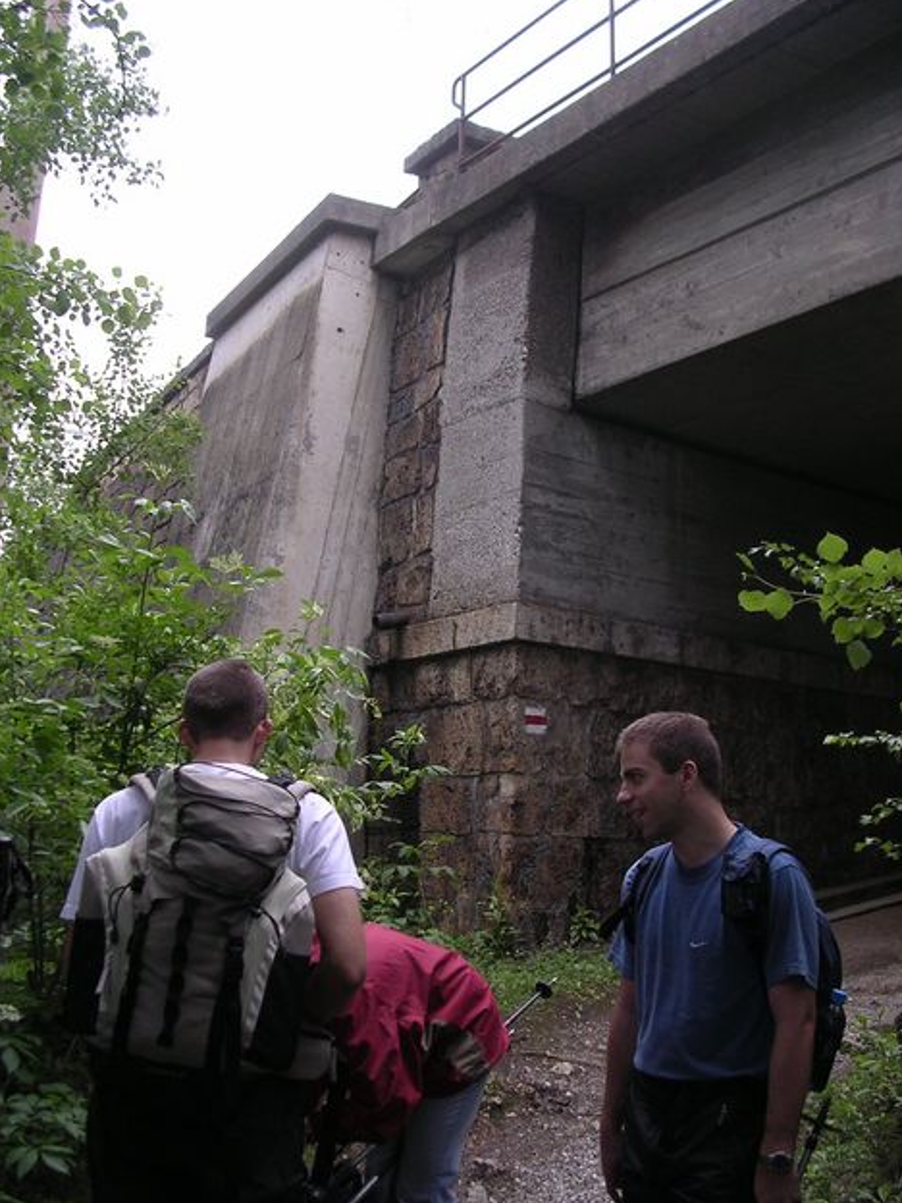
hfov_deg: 36.8
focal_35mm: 39
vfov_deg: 47.9
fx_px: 1355
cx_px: 459
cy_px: 590
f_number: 2.8
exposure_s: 1/160
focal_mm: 5.8
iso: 100
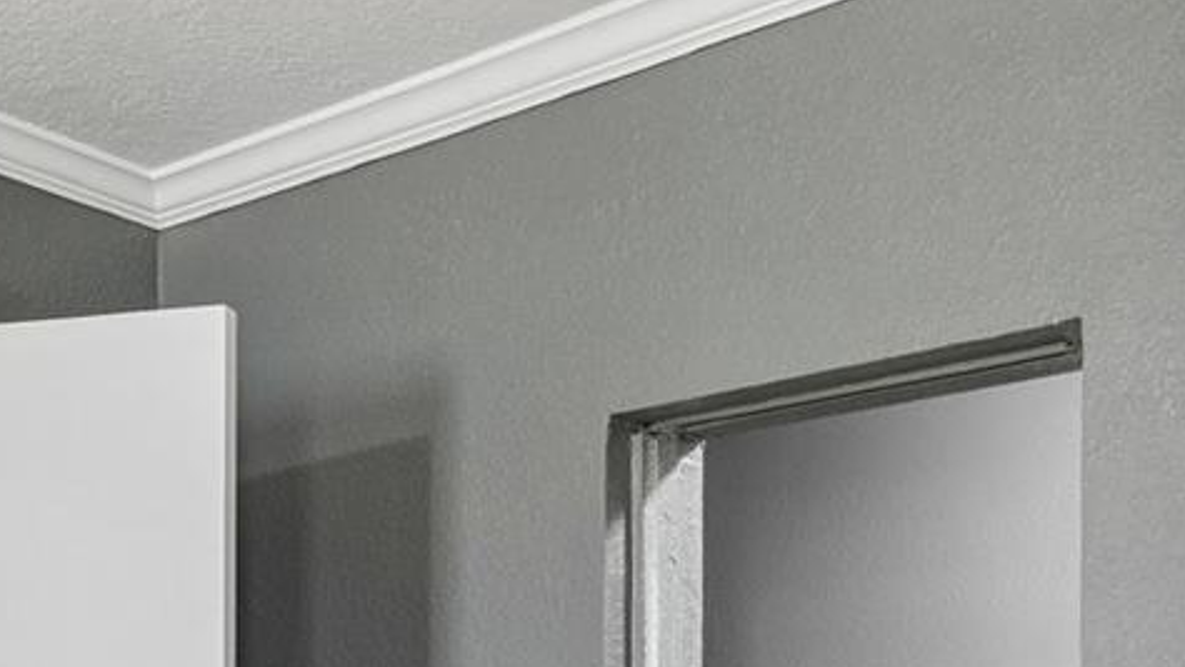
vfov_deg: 20.6
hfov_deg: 39.1
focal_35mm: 53
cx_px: 568
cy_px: 872
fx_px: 1666
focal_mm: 10
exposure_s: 1.3
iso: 100
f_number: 7.1
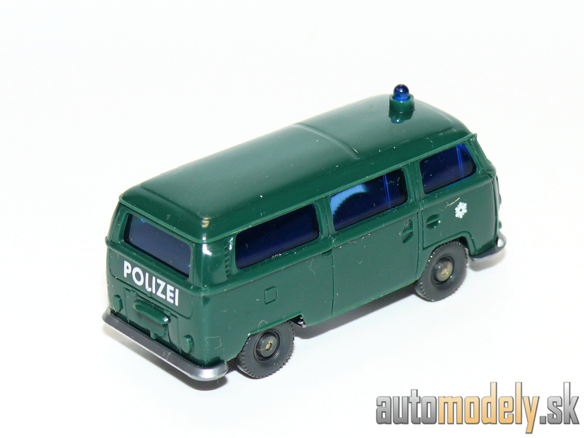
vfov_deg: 9.6
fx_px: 2615
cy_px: 219
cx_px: 292
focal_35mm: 155
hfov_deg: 12.7
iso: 100
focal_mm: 18.3
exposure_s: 1/30
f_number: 4
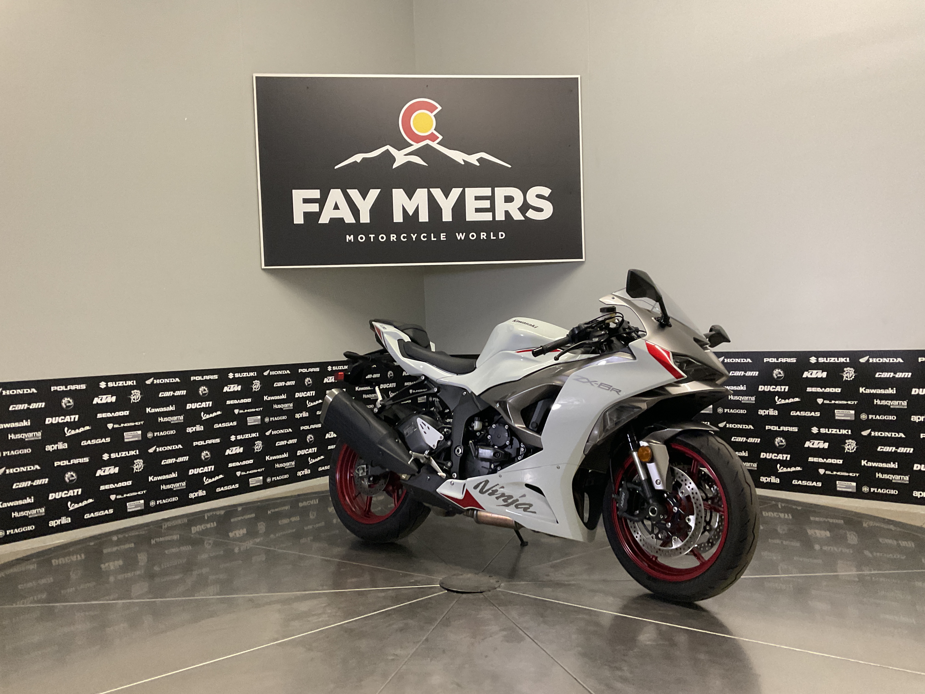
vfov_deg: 48.2
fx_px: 775
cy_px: 347
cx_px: 462
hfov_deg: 61.7
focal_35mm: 29
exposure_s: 1/60
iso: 160
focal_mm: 3
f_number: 1.8
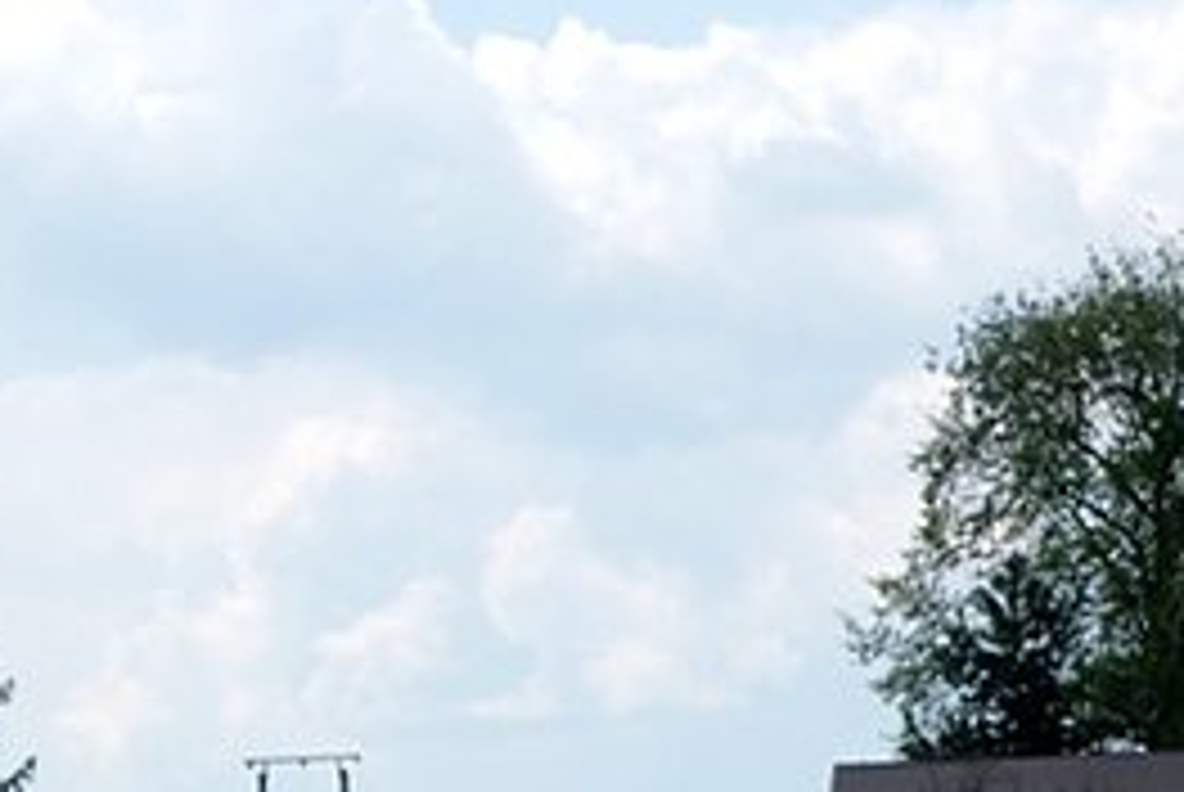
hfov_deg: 5.7
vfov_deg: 3.8
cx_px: 1742
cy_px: 504
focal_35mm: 359
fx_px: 11820
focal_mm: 70
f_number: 10
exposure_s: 1/200
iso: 100
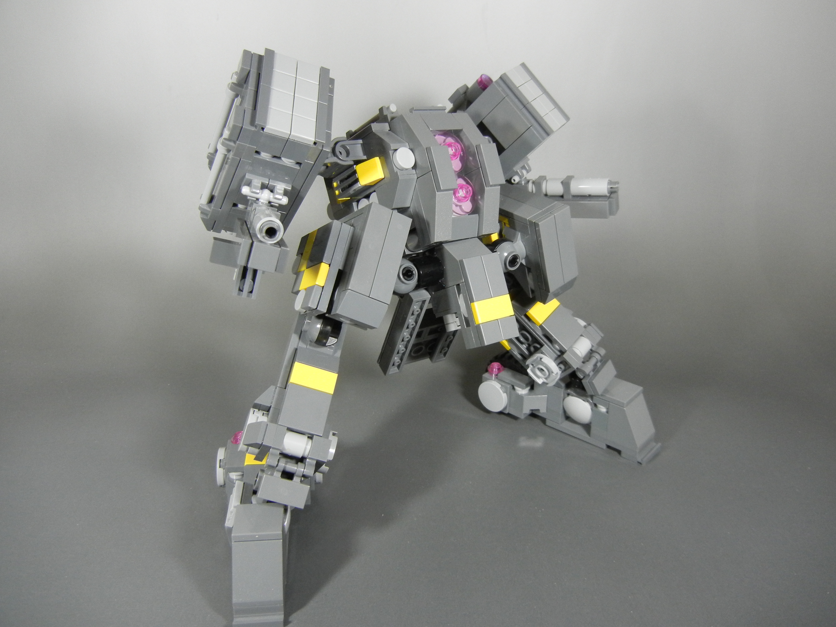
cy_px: 315
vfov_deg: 45.4
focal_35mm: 31
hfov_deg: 58.4
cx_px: 424
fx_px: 749
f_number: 3.5
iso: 400
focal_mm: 5.4
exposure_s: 1/39.5
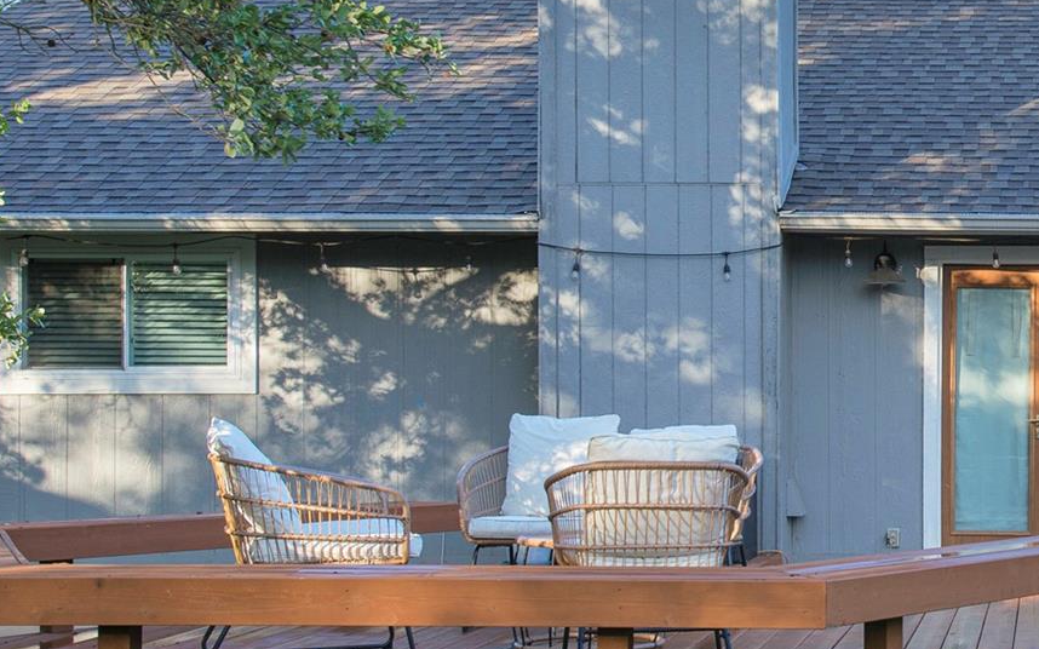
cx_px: 1096
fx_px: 2067
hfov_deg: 26.4
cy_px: 176
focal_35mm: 73
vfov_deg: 17.8
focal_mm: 30
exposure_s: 1/60
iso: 100
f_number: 7.1
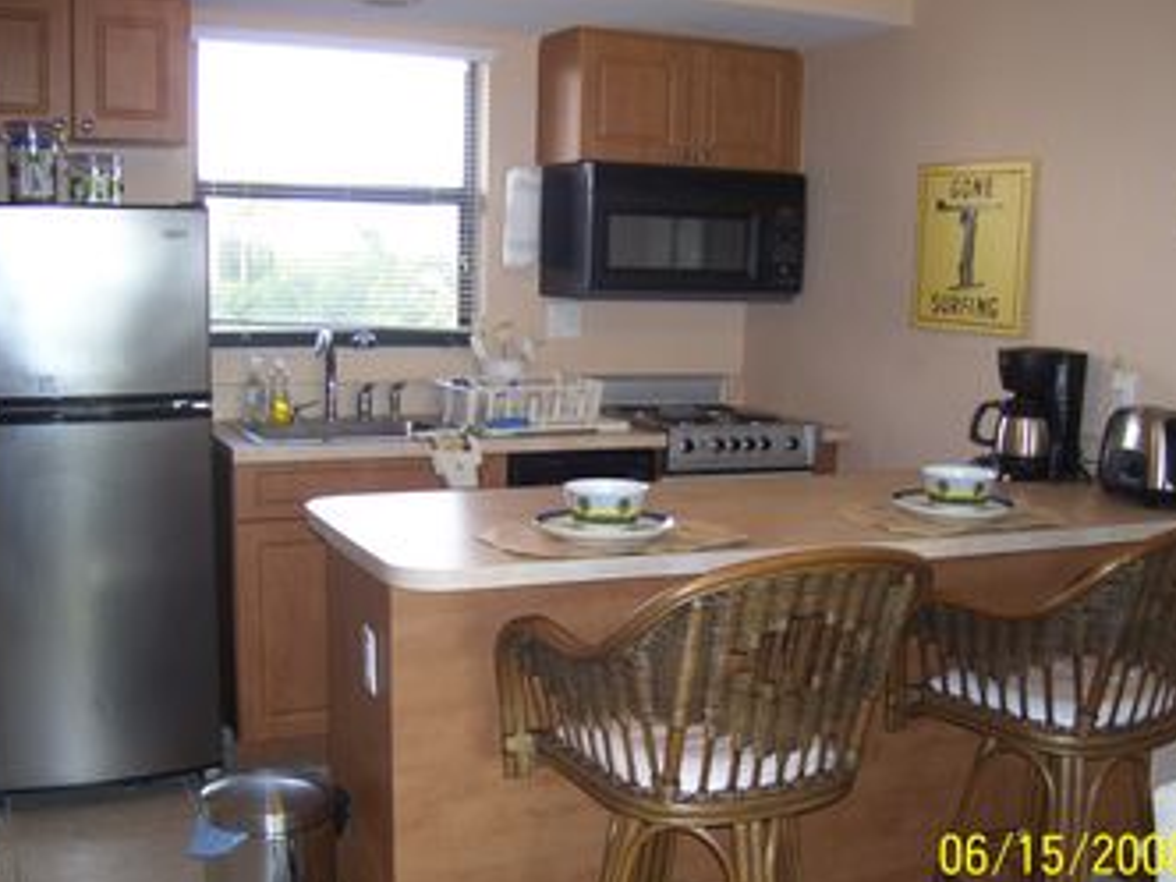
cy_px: 485
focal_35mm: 41
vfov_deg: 35.1
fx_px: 1393
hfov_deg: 45.8
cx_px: 606
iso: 125
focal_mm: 6
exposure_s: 1/60
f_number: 2.7
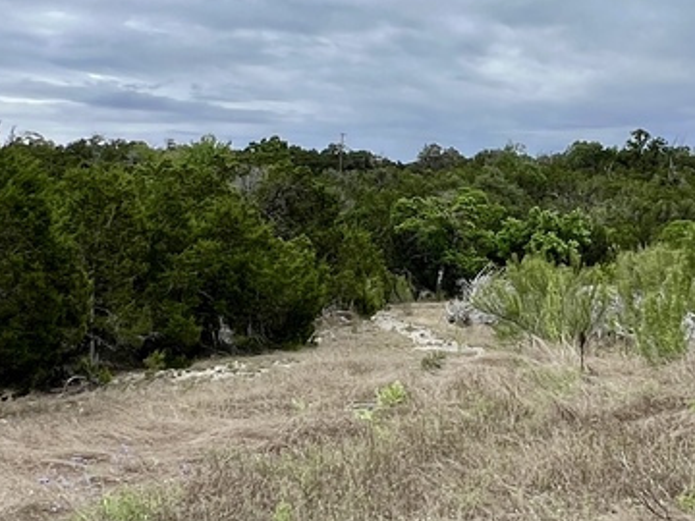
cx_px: 498
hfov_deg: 36.2
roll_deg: -1.1
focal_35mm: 52
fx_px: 1044
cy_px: 260
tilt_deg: +1.4
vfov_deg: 28.0
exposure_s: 1/1623
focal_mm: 1.57
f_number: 1.8
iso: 32
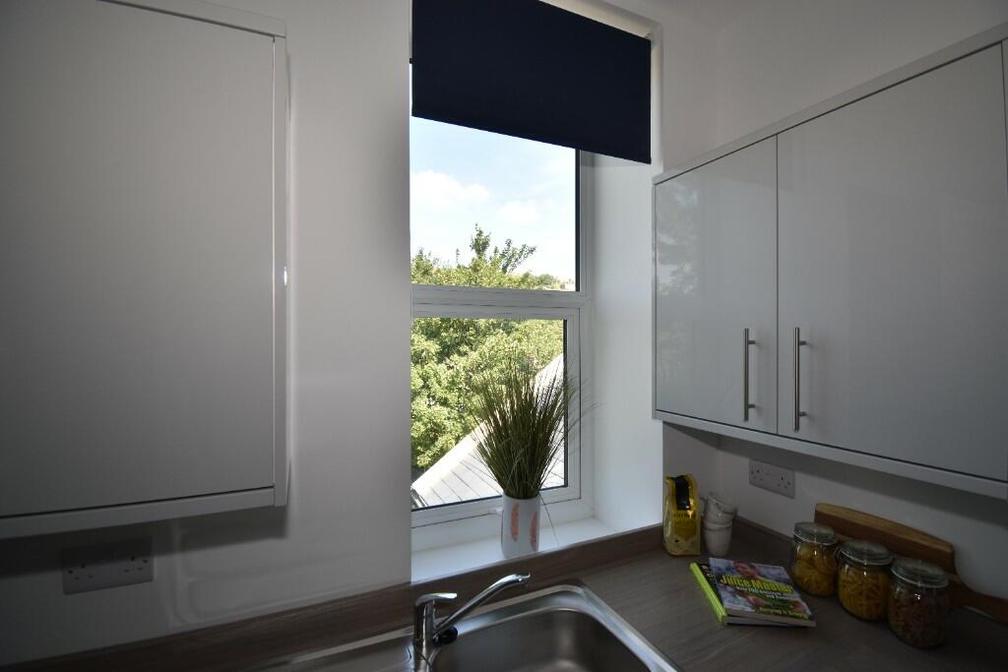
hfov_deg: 100.4
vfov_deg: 77.3
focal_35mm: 15
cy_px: 336
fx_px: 420
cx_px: 504
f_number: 5.6
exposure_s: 1/125
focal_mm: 10
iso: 100
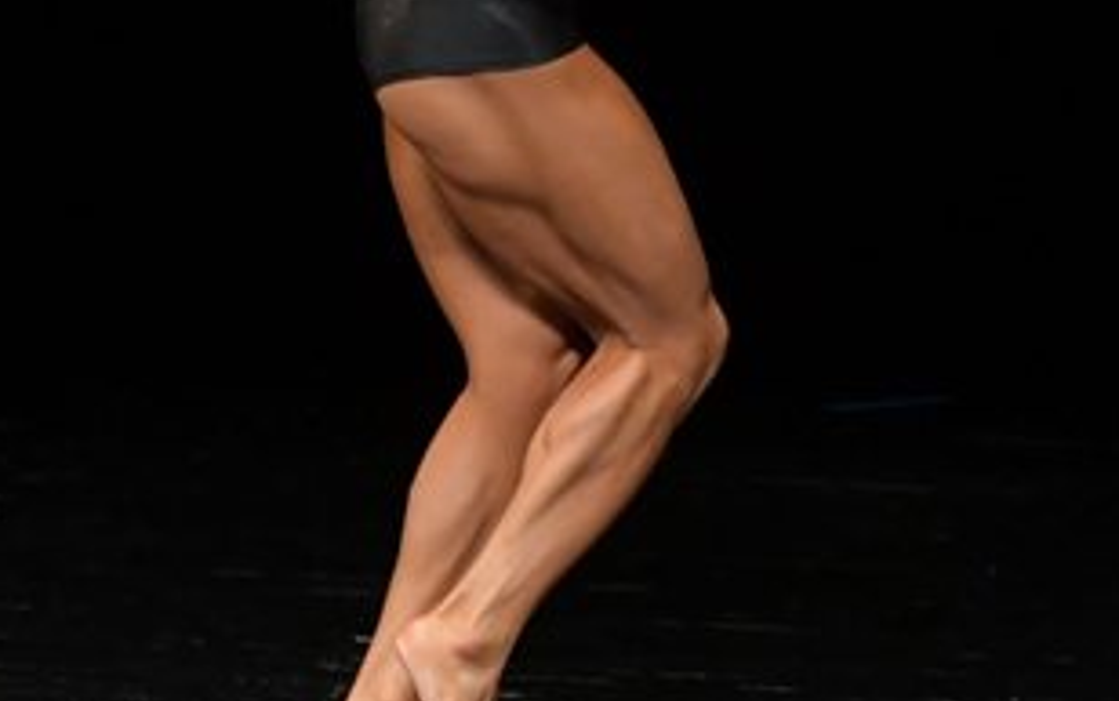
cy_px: -22
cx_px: 601
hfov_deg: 2.9
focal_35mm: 730
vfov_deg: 1.8
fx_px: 22279
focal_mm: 190
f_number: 5.6
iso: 3200
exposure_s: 1/400
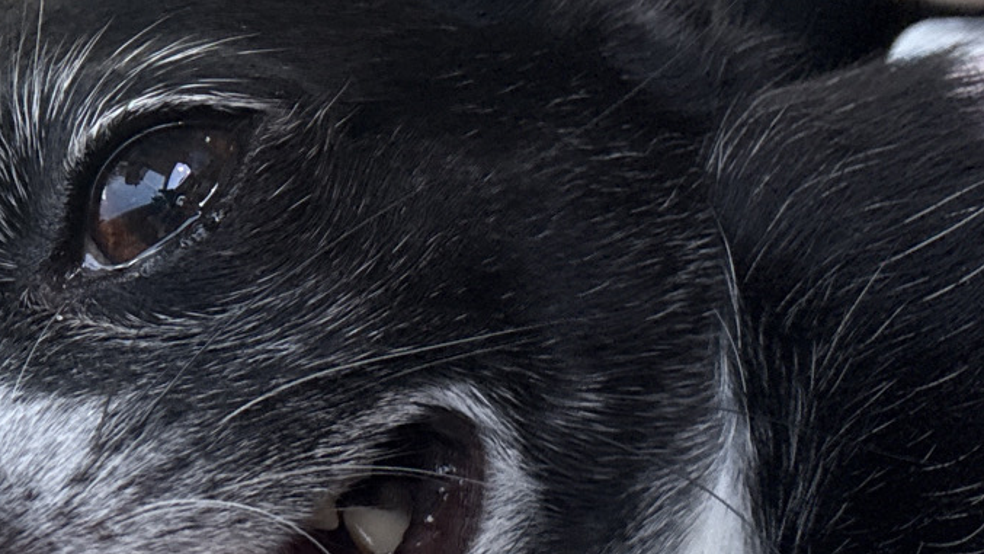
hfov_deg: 28.0
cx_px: 190
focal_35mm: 74
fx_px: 1931
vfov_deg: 16.0
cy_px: 554
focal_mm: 2.69
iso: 64
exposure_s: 1/232
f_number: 1.9
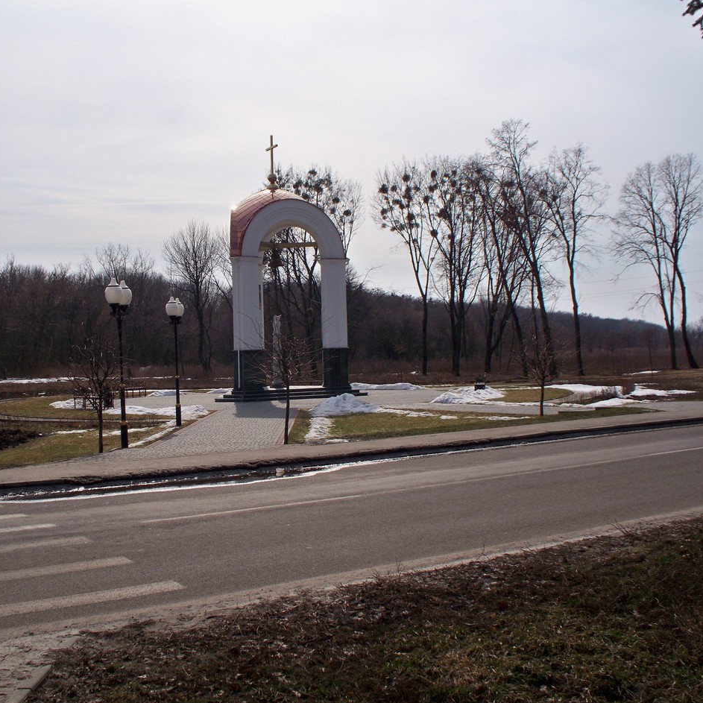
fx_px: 965
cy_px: 350
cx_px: 270
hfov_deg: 39.8
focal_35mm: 42
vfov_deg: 40.0
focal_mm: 7.54
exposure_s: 1/1000
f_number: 4.8
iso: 80
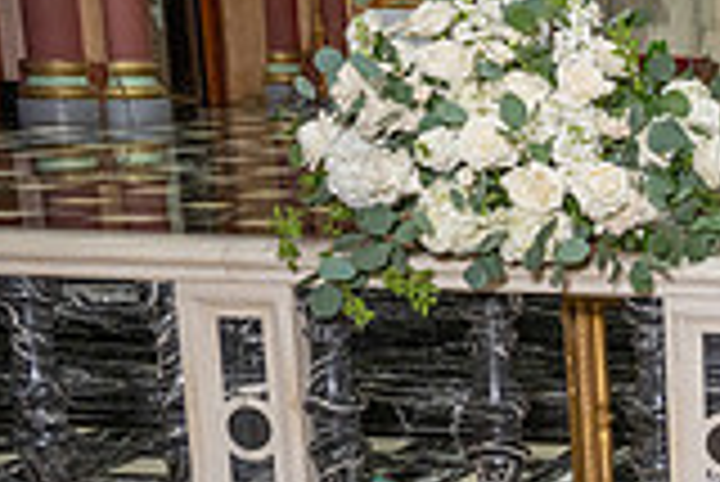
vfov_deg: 14.7
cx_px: 1204
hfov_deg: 18.5
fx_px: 1842
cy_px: 453
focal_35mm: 92
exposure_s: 1/200
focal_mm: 24
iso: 800
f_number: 4
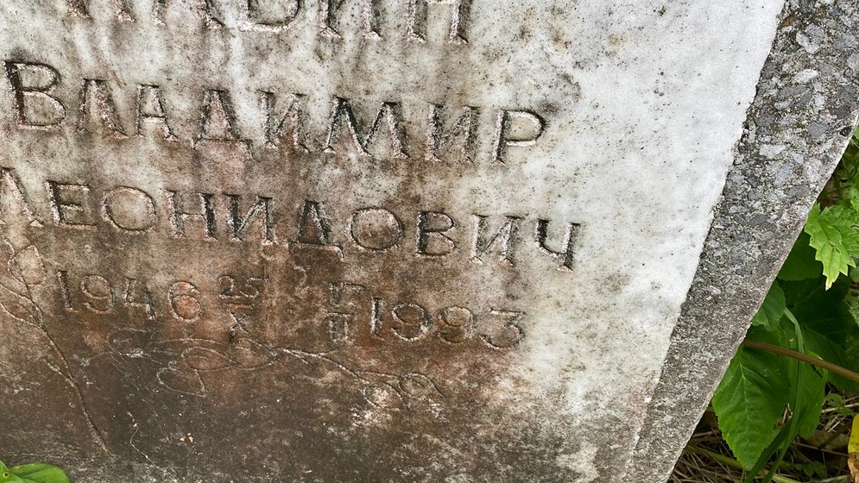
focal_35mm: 41
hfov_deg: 48.9
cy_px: 191
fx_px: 934
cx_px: 325
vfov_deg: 28.9
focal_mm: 4.25
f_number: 1.8
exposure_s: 1/186
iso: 32
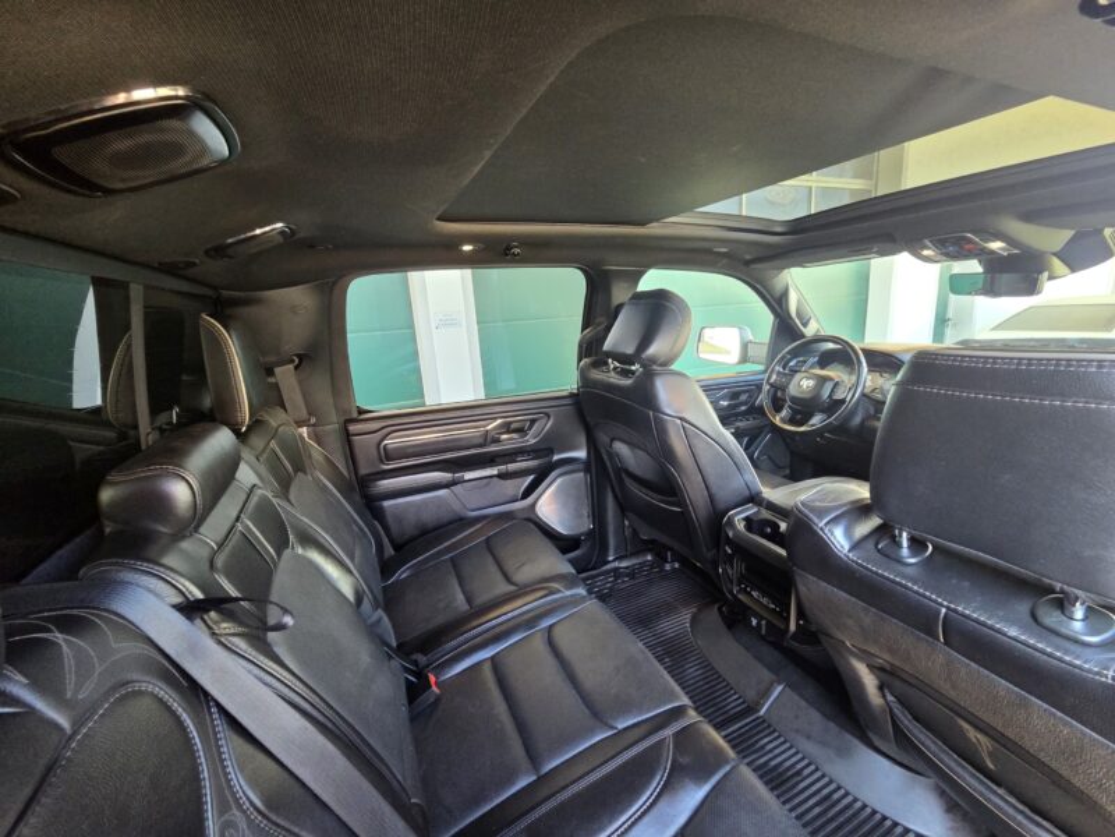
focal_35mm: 13
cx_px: 558
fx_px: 419
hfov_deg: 106.2
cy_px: 418
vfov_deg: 89.9
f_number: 2.2
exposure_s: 1/50
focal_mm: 2.2
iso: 400
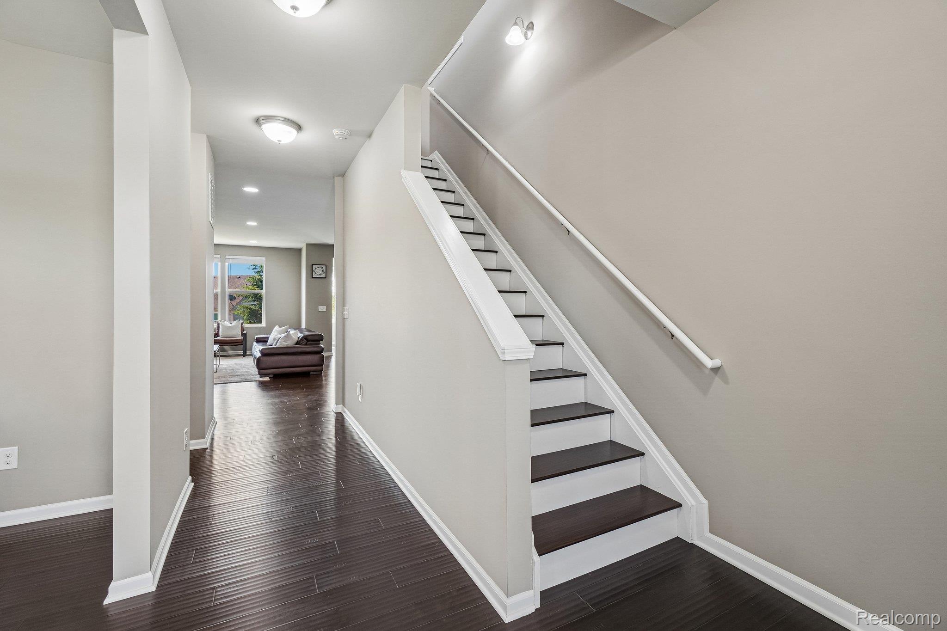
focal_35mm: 15
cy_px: 316
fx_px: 395
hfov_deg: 100.4
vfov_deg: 77.3
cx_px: 474
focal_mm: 10
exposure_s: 1/15
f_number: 8
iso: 400
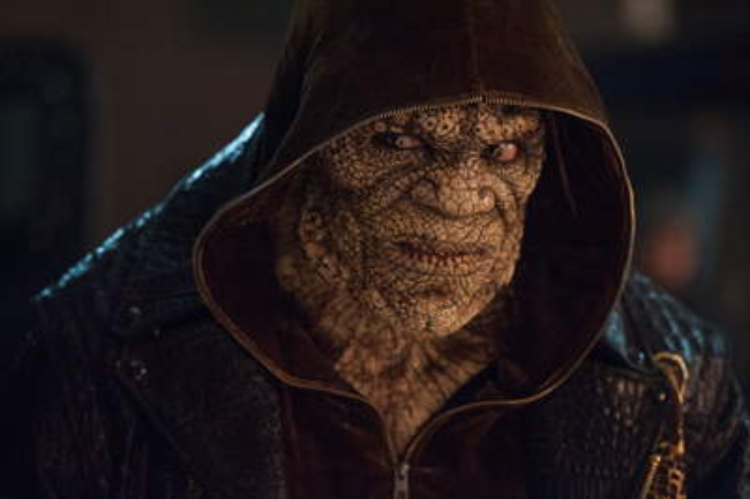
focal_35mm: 160
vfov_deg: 8.6
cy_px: 250
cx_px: 375
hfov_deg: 12.8
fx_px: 3331
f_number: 3.5
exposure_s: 1/160
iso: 3200
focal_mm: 160
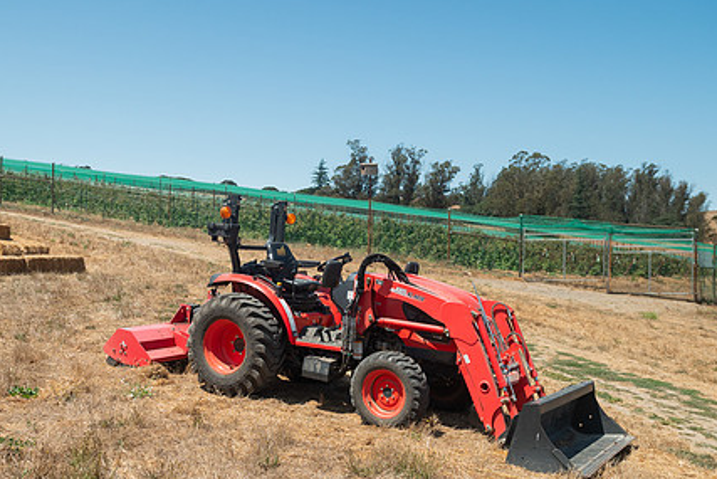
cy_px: 255
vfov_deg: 35.1
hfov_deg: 50.4
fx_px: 757
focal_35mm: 38
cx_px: 294
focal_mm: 28
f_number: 4
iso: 500
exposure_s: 1/5000
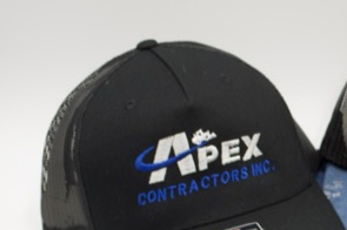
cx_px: 499
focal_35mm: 252
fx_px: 2422
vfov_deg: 5.4
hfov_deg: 8.1
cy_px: 311
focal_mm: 55
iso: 360
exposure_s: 1/125
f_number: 5.6
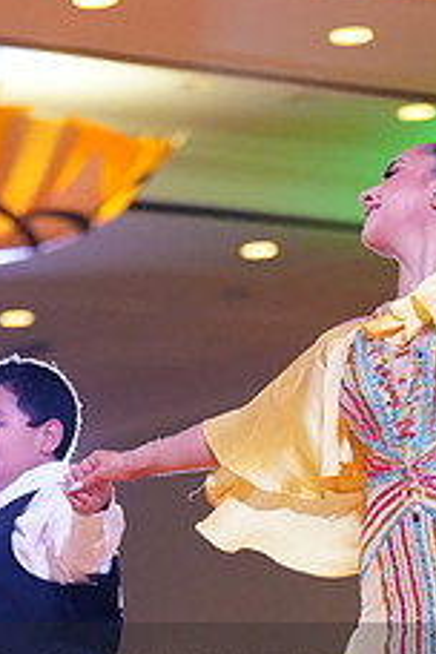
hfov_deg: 6.4
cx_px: 222
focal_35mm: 216
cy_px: 720
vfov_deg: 9.4
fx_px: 3924
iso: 5000
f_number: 2.8
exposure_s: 1/500
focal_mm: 85
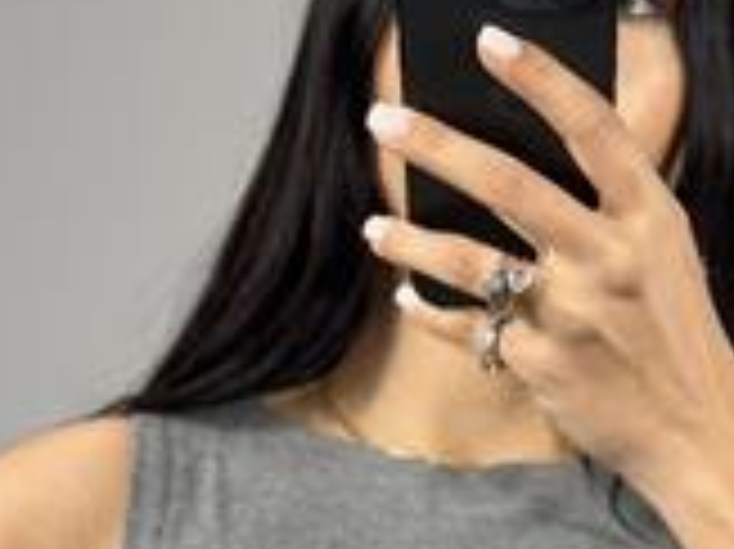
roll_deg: +0.2
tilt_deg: -34.2
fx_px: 2585
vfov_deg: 11.6
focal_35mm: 122
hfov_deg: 16.1
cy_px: 826
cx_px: 572
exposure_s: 1/100
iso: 100
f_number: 1.78
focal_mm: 6.86
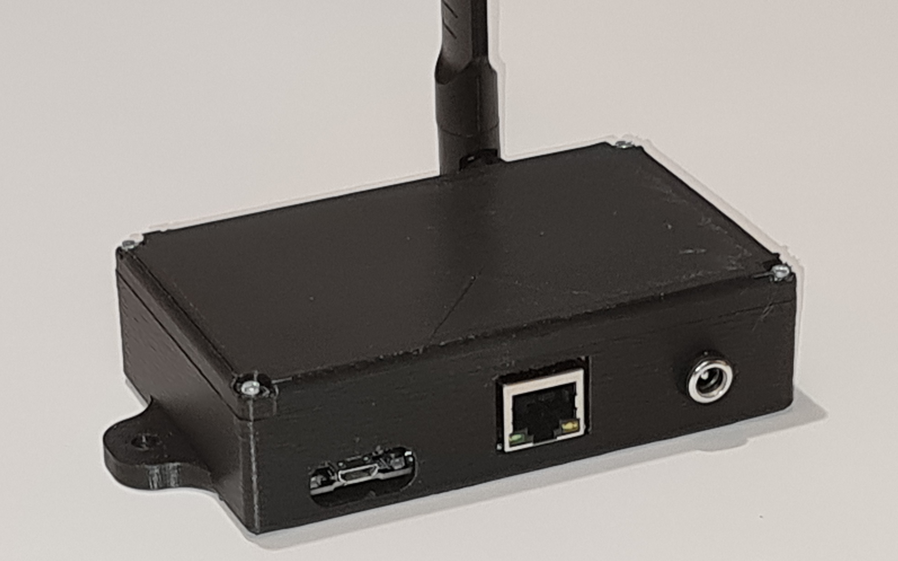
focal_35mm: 27
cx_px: 457
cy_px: 274
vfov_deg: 46.0
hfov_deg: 68.4
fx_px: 661
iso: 200
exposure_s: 1/100
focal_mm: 7
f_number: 1.8
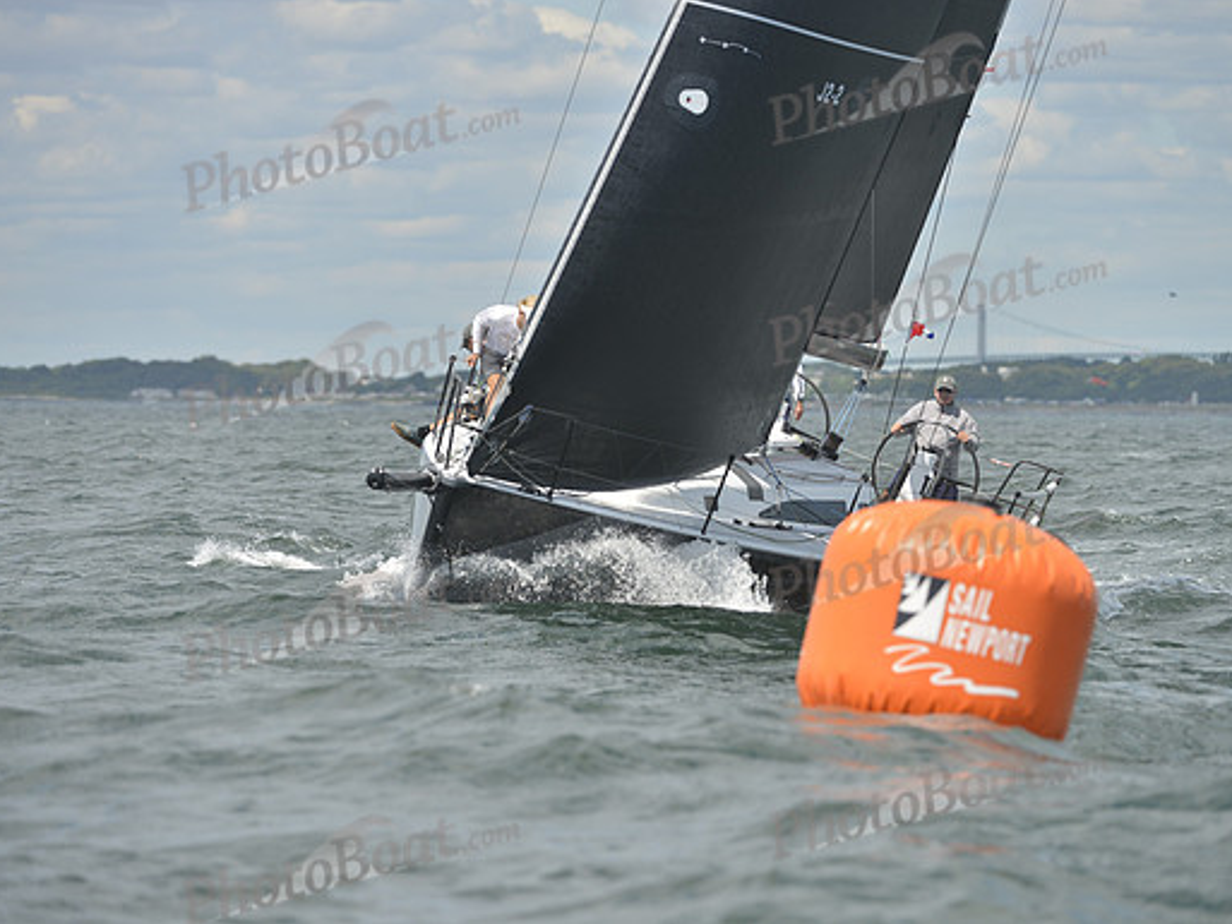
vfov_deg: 5.5
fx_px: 9683
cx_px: 646
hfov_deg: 7.3
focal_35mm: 272
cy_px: 462
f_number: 5
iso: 200
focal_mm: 250
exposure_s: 1/1250
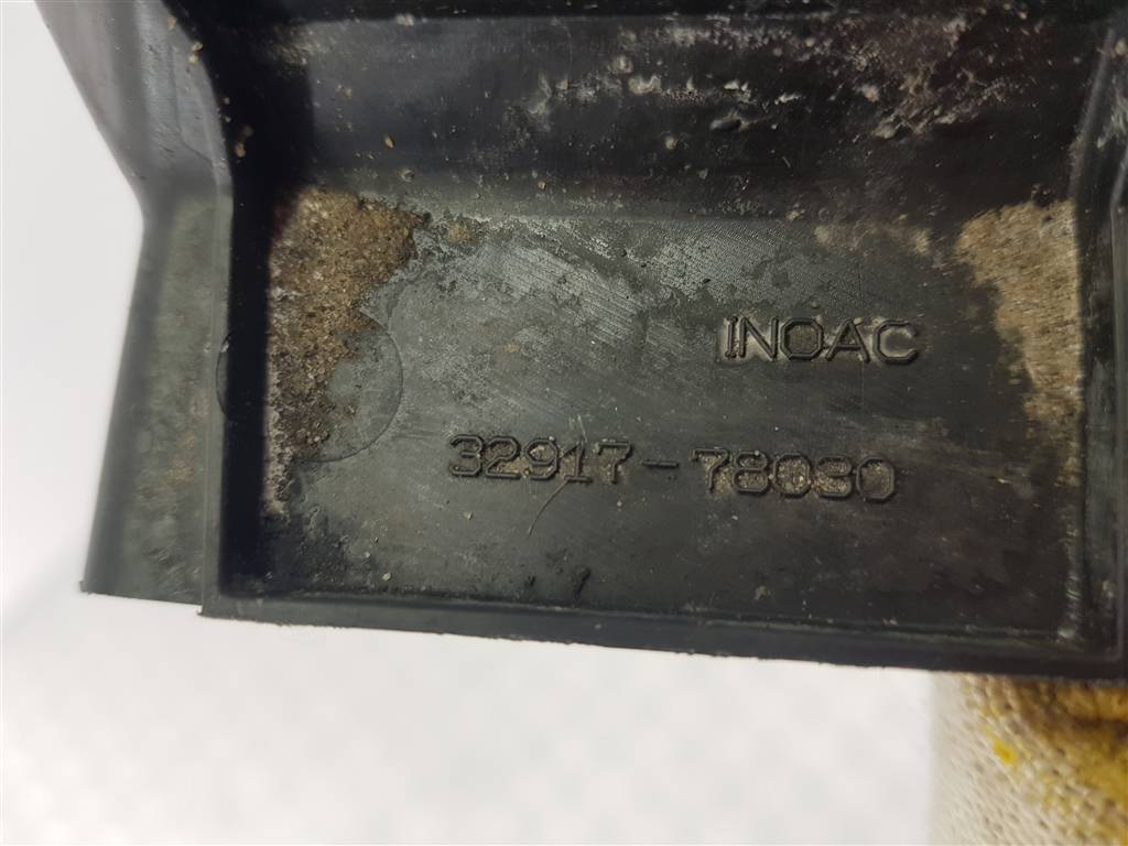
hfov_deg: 67.3
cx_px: 564
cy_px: 423
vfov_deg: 53.1
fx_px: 847
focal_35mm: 26
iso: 64
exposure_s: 1/100
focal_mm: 4.2
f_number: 1.7
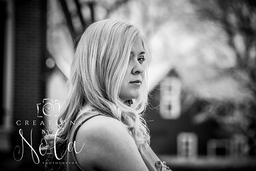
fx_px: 960
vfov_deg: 10.2
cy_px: 86
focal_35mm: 135
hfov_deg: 15.2
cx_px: 128
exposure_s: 1/2500
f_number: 5.6
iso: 640
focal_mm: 135
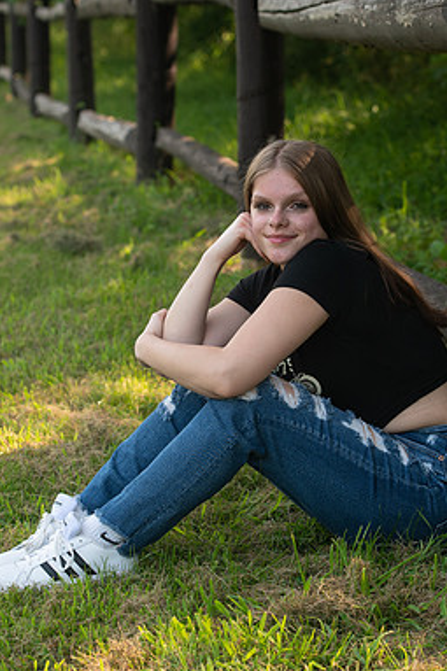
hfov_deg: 12.9
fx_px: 1976
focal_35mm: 106
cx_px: 254
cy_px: 336
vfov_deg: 19.3
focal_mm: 70
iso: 400
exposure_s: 1/250
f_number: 4.5
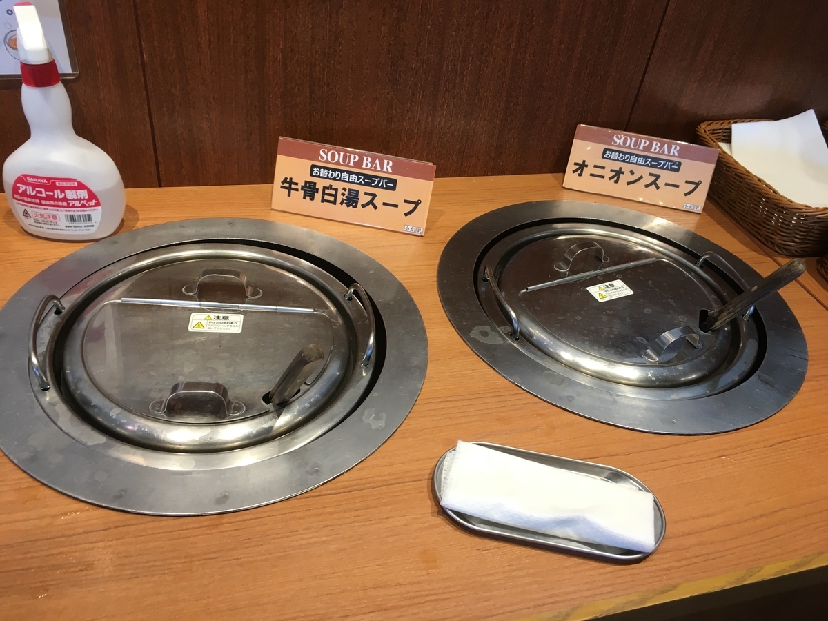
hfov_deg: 61.7
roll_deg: -7.0
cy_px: 310
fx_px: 694
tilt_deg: -37.3
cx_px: 414
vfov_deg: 48.2
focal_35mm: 29
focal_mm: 4.15
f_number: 2.2
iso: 25
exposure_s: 1/30
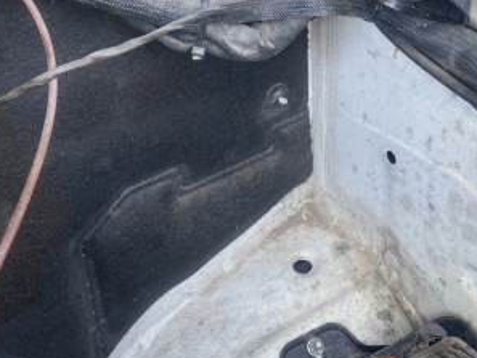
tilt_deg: -25.9
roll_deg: -1.0
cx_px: 390
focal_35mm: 56
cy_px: 47
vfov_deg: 25.4
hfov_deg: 33.2
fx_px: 772
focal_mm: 4.25
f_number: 1.8
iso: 32
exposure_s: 1/122
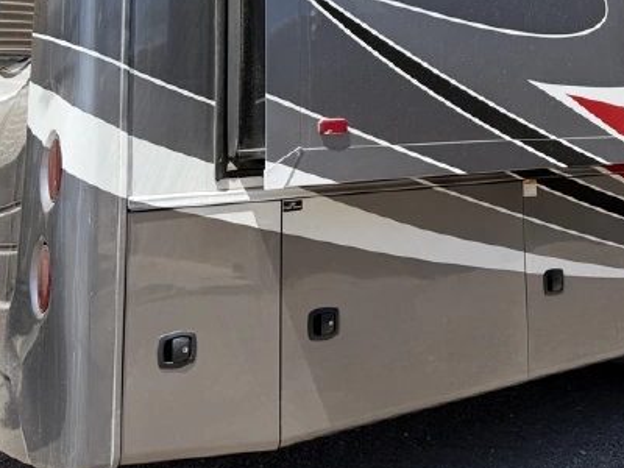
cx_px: 498
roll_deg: +1.8
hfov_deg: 38.2
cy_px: 9
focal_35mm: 48
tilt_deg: +7.5
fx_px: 865
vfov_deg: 28.5
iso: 80
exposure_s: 1/2703
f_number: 1.78
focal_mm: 6.76
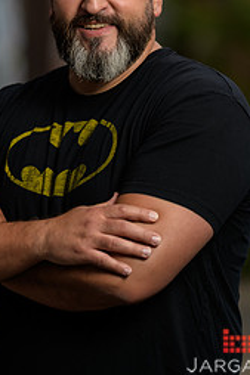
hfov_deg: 5.7
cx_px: 105
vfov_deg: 8.6
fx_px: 2493
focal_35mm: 239
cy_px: 72
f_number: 2
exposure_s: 1/250
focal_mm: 135
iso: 200
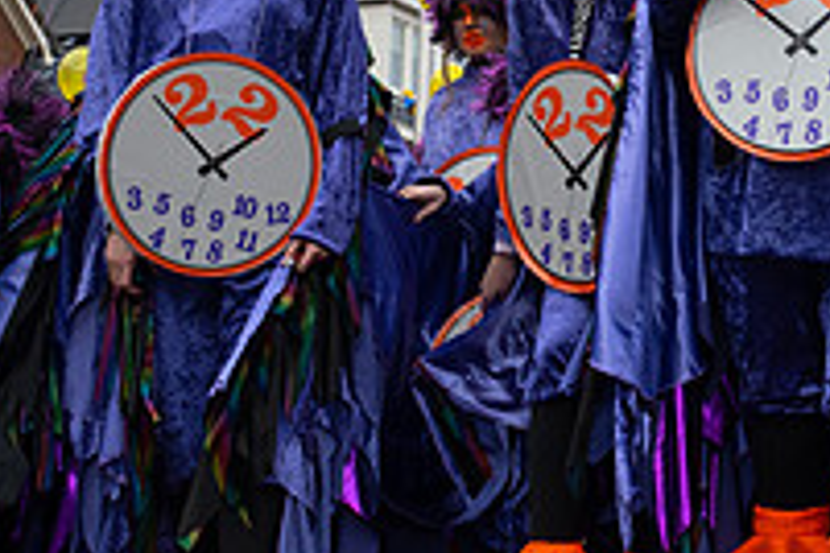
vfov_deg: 15.4
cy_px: 5
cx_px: 904
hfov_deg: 22.2
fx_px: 2006
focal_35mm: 87
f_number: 4
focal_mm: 18
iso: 400
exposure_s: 1/2500
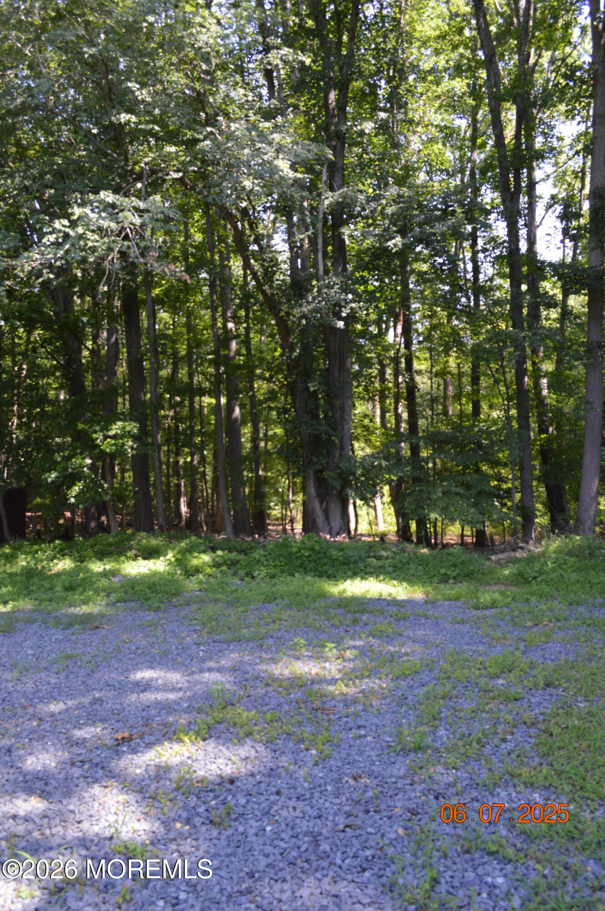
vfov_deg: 67.4
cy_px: 456
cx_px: 302
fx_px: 682
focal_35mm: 27
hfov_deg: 47.8
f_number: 5.6
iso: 400
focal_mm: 18
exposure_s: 1/125
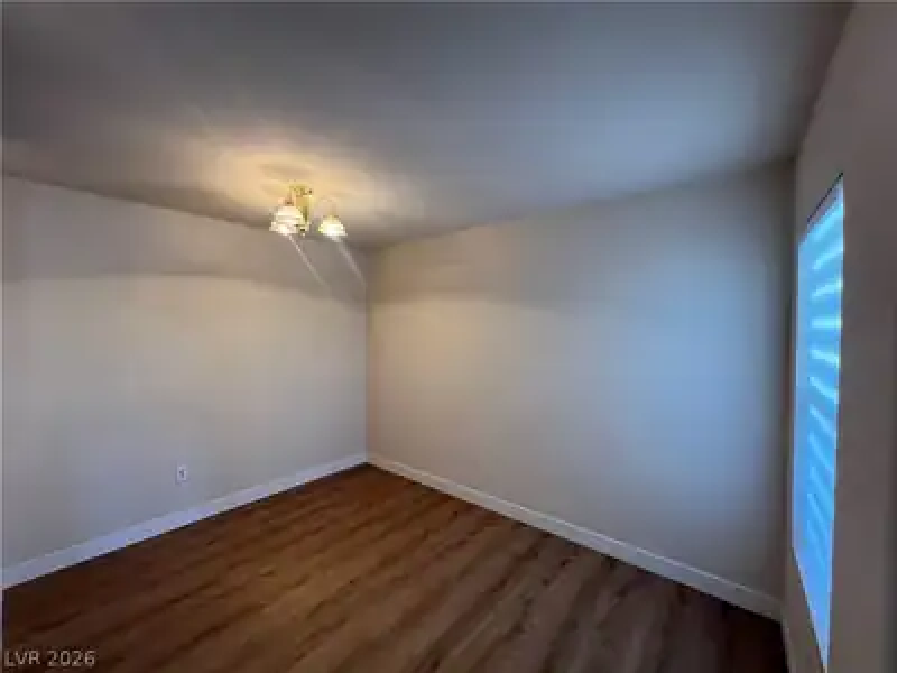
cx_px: 448
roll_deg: -0.3
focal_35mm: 13
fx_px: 337
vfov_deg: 89.9
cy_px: 336
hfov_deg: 106.2
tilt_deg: -2.1
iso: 125
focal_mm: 1.57
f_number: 1.8
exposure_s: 1/60
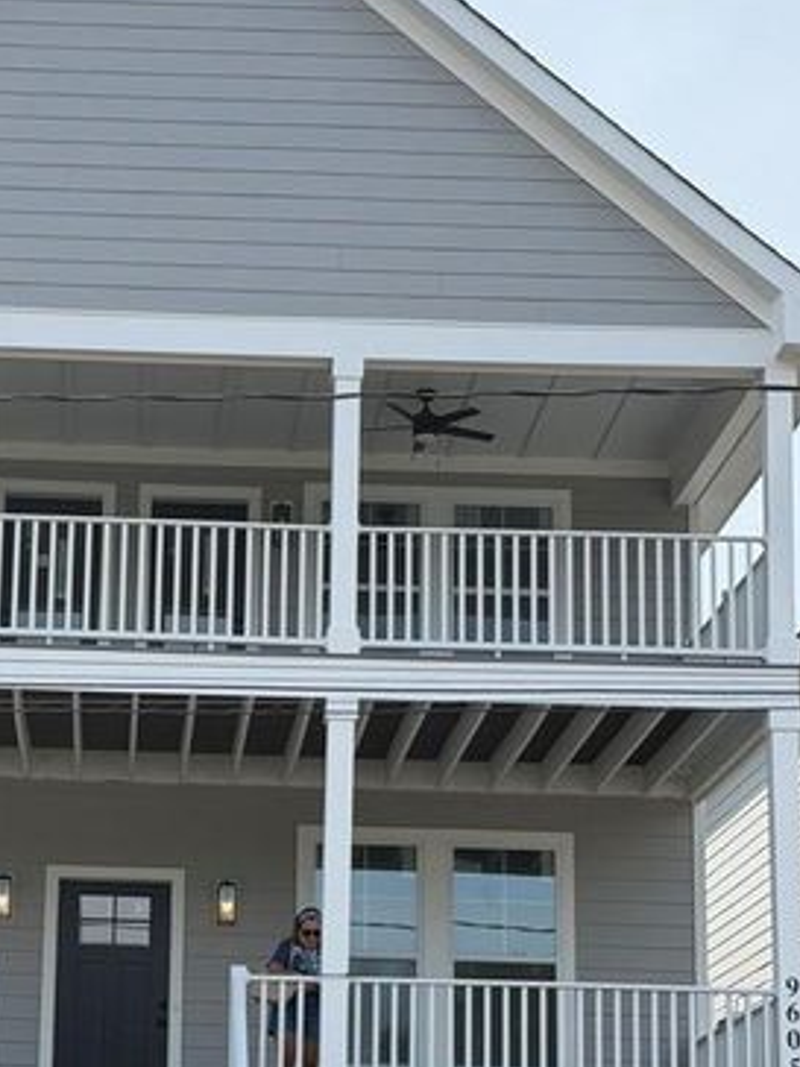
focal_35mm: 88
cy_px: 755
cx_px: 158
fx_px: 2712
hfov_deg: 16.7
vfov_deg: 22.1
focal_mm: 6.76
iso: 100
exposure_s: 1/4587
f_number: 1.78
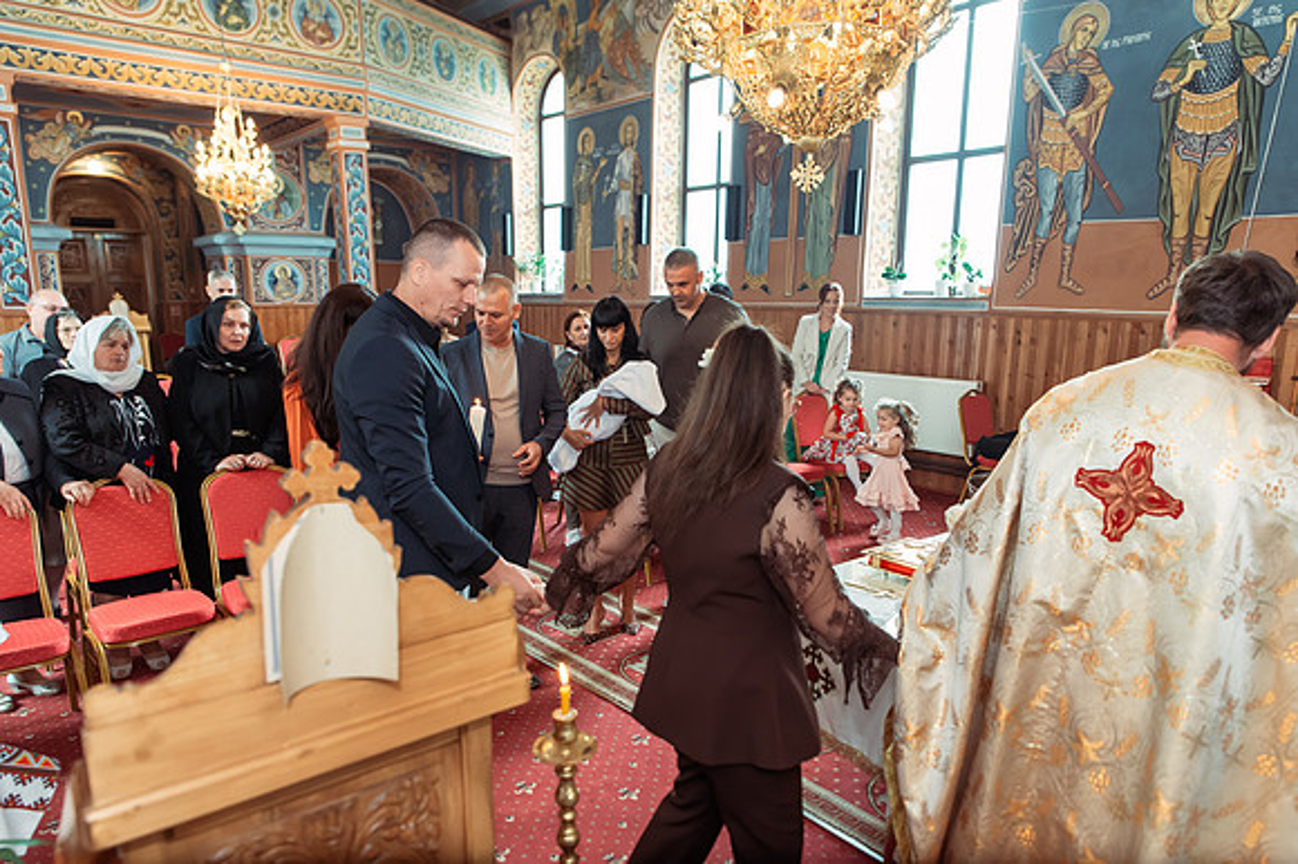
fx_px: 865
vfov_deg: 53.1
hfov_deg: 73.8
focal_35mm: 24
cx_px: 649
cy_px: 432
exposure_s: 1/250
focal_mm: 24
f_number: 3.5
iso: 2500
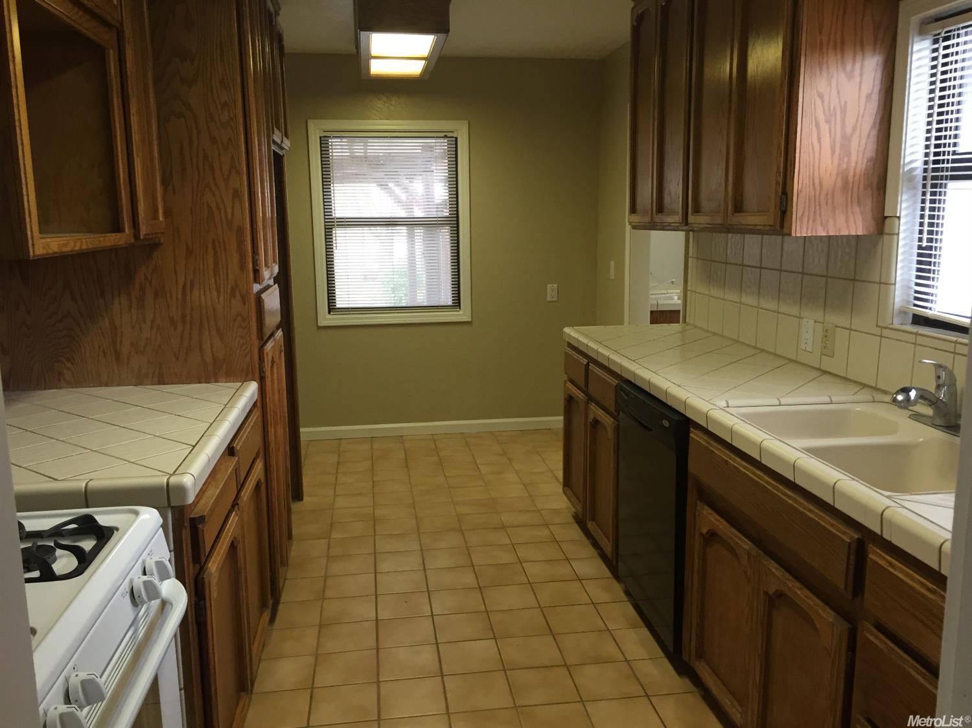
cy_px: 364
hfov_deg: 61.7
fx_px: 814
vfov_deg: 48.2
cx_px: 486
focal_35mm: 29
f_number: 2.2
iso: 100
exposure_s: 1/30
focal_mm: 4.15
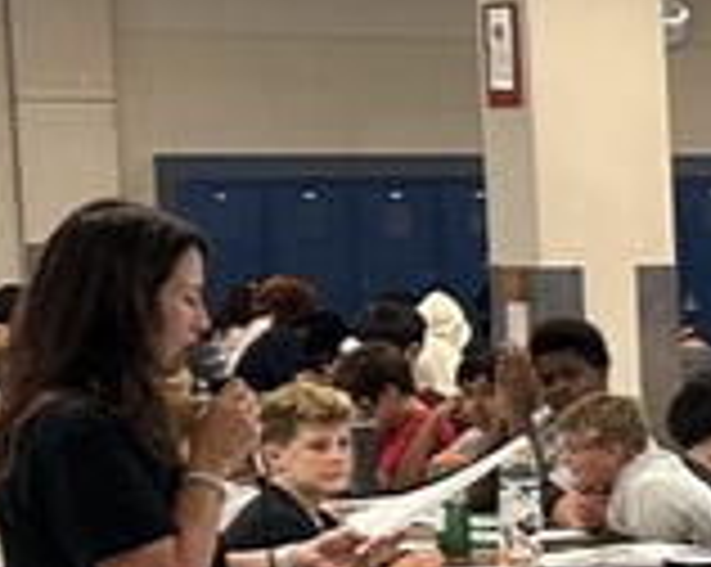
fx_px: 3195
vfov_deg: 10.1
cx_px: 1521
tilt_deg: -6.3
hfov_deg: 11.2
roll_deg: +0.9
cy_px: 526
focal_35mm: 152
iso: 200
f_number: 1.78
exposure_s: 1/60
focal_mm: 6.86
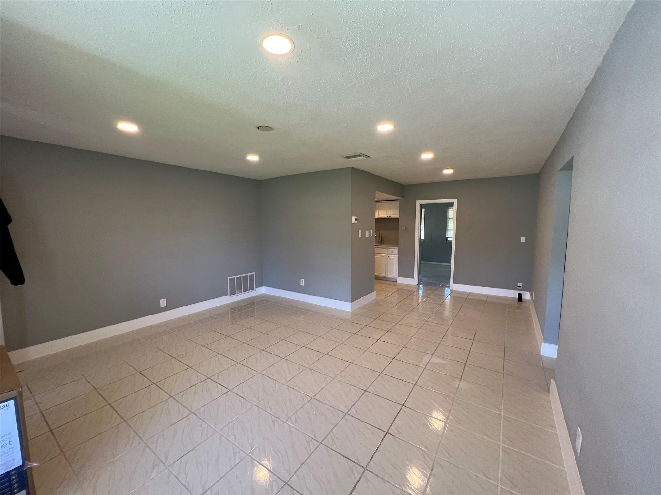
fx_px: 248
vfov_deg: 89.9
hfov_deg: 106.2
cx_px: 330
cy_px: 248
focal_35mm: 13
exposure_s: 1/120
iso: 160
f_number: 1.8
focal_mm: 1.57
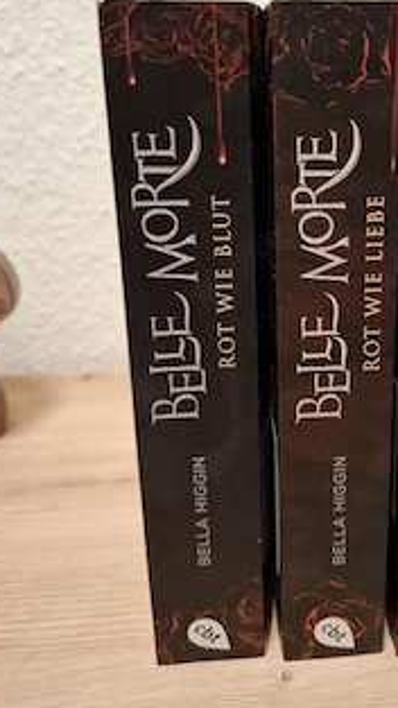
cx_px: 308
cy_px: 274
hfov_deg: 35.7
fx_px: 601
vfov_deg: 60.4
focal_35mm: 32
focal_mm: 5.54
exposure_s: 1/33
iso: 320
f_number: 1.8
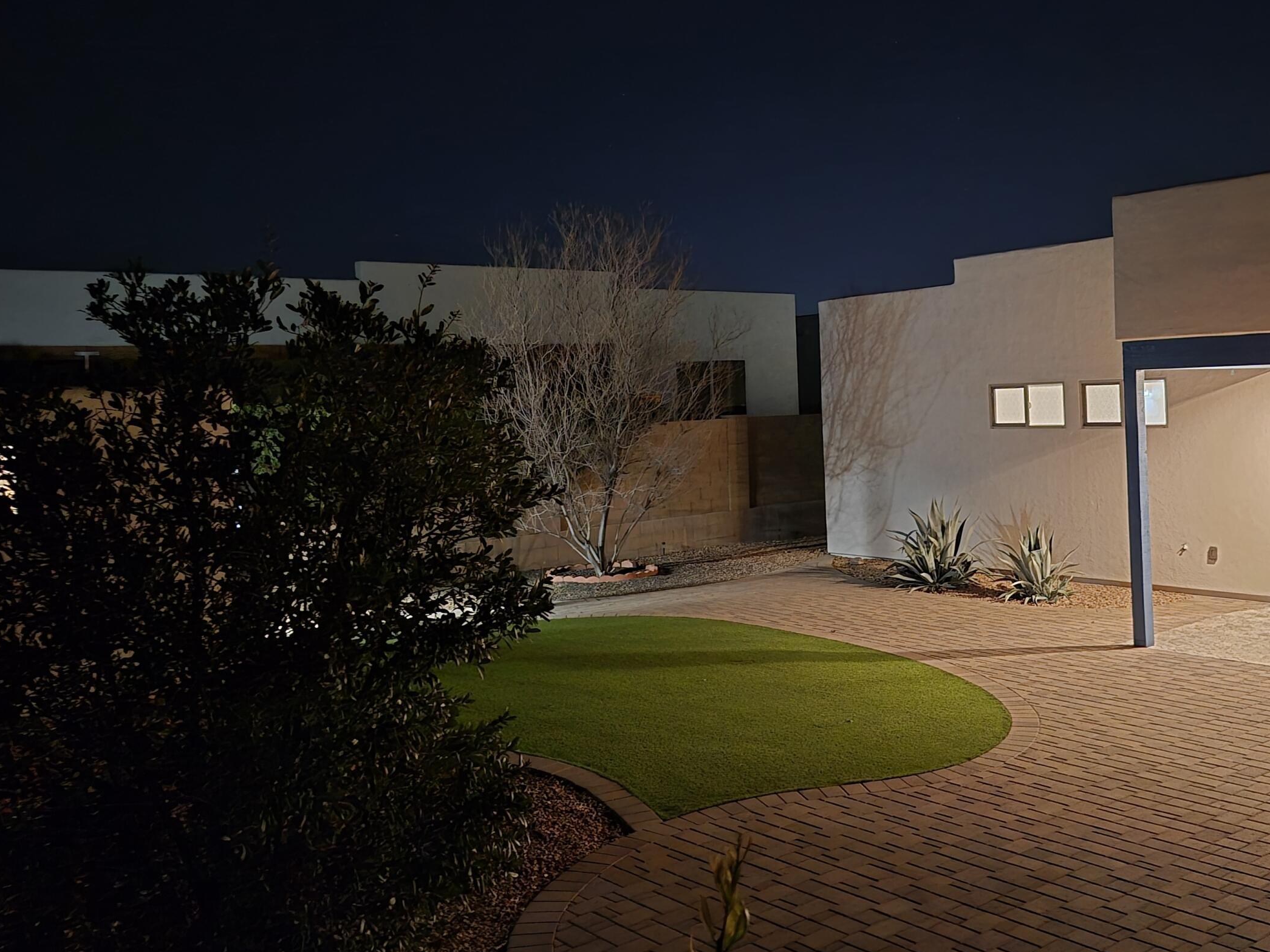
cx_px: 792
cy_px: 420
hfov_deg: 54.7
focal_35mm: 33
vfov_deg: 42.9
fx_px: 1211
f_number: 1.8
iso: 2000
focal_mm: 5.4
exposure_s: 1/15
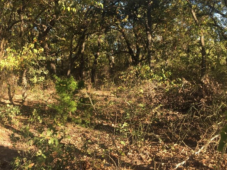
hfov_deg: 51.2
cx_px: 98
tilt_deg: -3.7
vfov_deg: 39.6
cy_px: 77
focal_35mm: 36
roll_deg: -1.1
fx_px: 236
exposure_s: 1/293
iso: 32
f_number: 2.2
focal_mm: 4.15
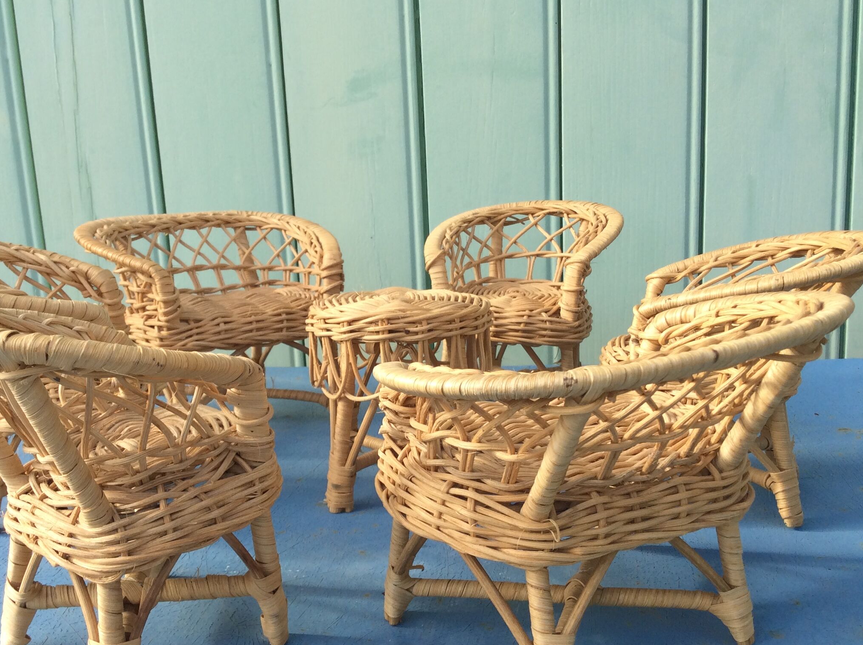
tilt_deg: -14.2
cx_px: 375
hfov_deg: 45.7
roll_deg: +4.4
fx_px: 1021
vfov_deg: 35.0
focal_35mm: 41
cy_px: 362
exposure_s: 1/278
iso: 32
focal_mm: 3.3
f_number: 2.4
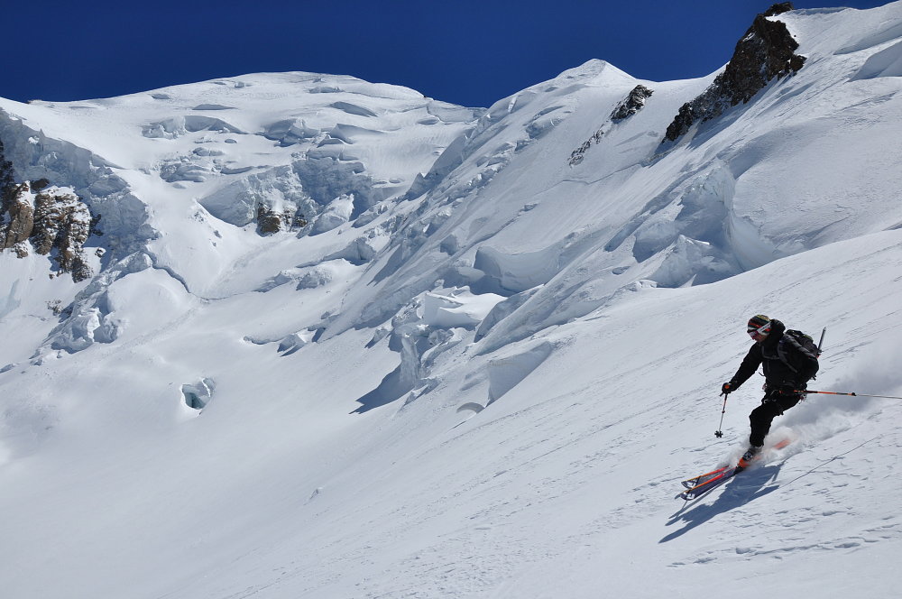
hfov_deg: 67.4
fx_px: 676
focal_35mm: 27
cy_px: 300
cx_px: 451
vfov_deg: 47.8
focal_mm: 18
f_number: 13
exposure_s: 1/1000
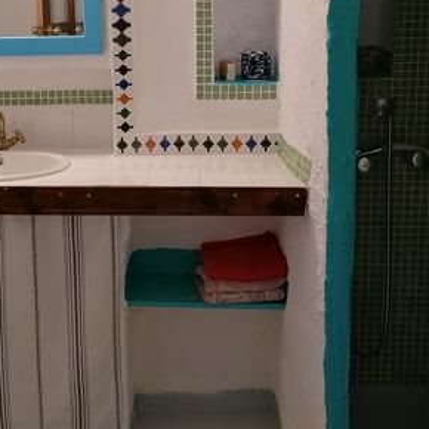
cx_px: 158
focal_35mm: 58
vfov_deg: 29.4
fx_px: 813
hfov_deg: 29.4
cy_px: 145
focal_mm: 4.75
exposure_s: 1/50
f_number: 1.8
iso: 160
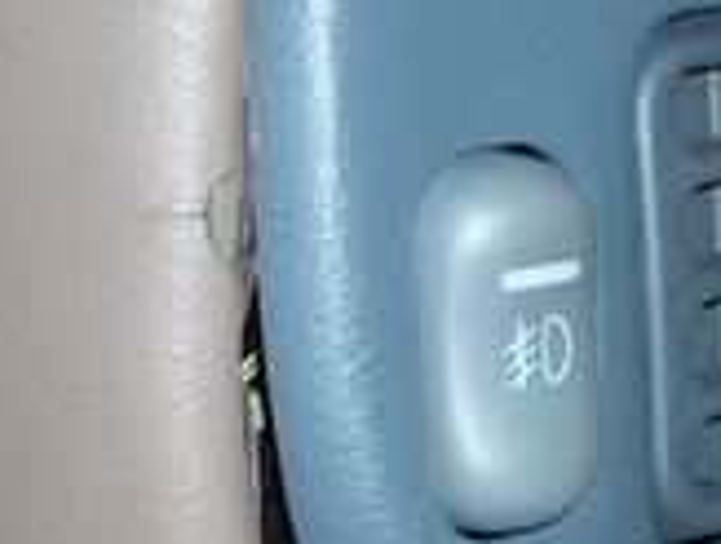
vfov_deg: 7.8
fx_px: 3987
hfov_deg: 10.2
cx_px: 807
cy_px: 332
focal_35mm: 191
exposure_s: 1/60
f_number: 2.8
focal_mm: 8
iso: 100
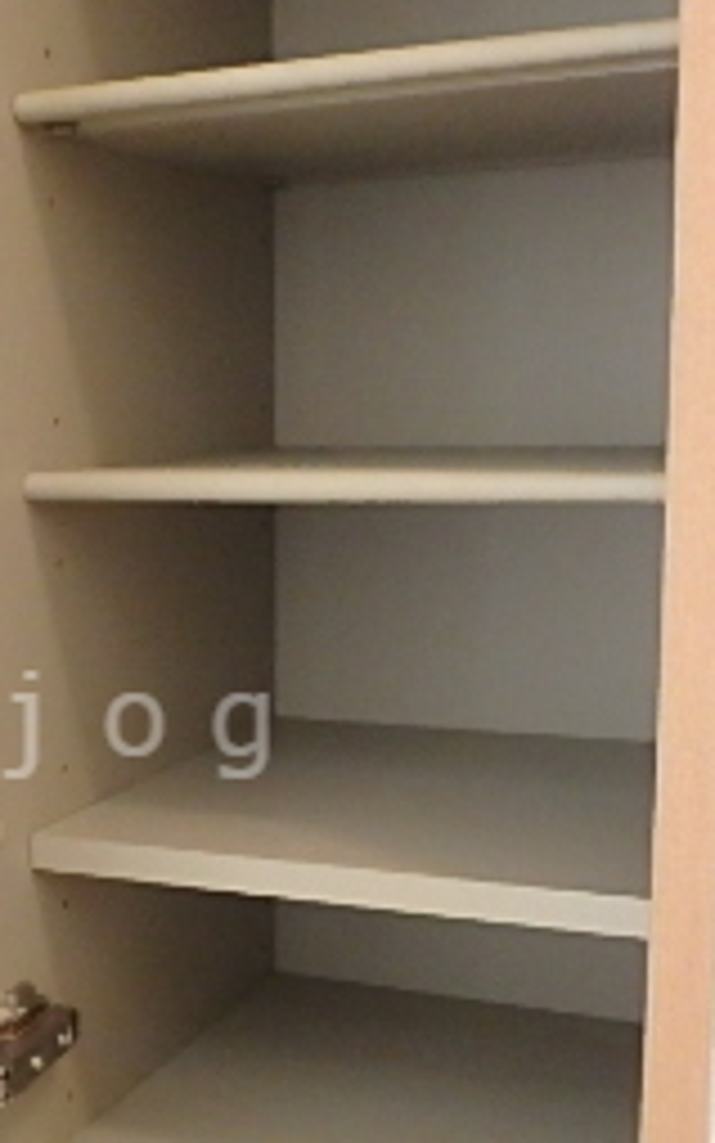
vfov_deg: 36.0
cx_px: -13
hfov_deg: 22.2
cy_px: 724
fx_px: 1744
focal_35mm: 56
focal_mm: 3.7
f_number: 3.5
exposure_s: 1/30
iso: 640
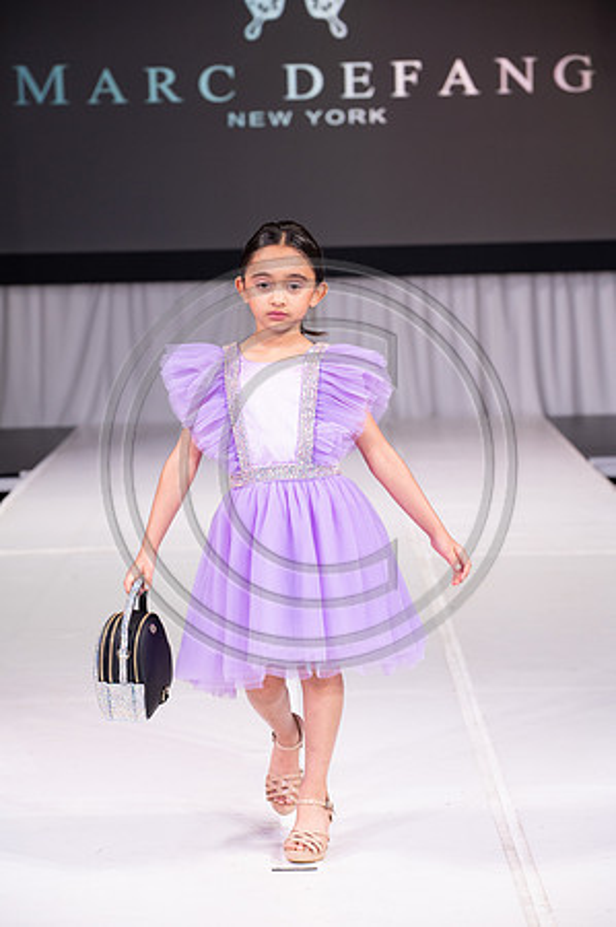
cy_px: 464
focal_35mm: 116
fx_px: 2984
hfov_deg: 11.8
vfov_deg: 17.7
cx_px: 308
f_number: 5.6
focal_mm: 116
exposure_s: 1/400
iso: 2000
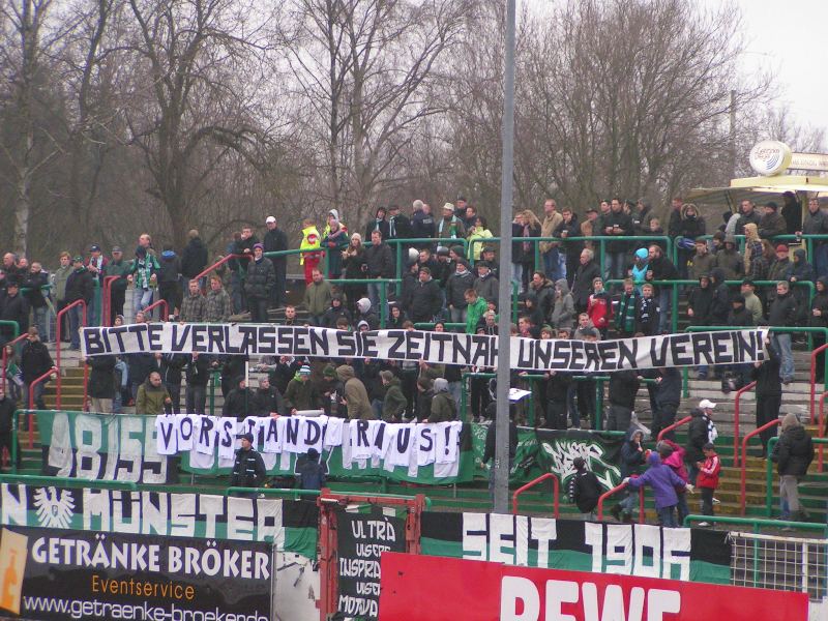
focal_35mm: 172
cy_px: 310
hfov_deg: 11.5
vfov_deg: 8.6
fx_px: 4114
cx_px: 414
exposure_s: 1/200
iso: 200
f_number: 3.5
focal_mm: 26.3
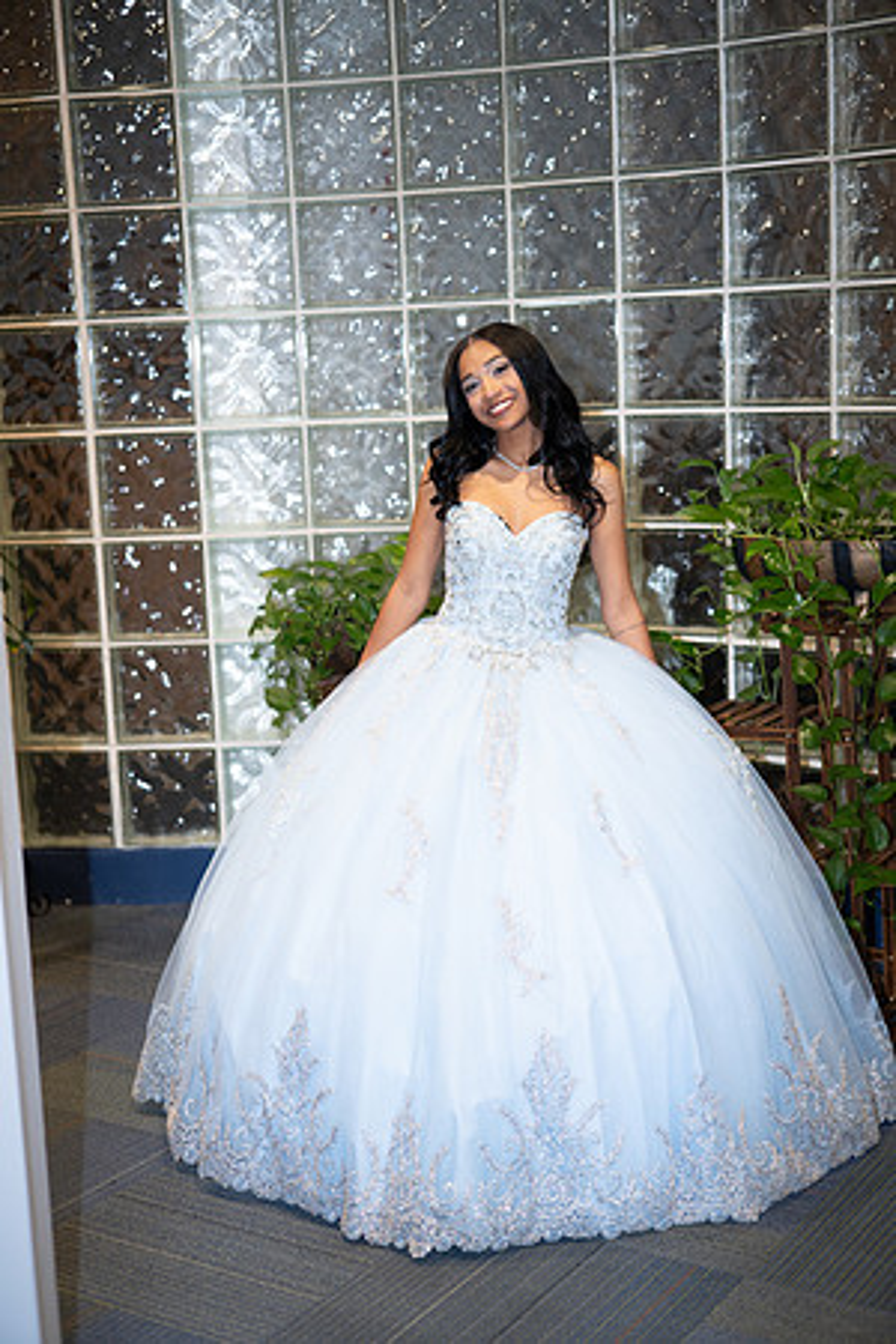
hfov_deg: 26.0
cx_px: 448
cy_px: 672
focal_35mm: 52
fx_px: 1941
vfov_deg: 38.2
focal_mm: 50
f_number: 2
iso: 640
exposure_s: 1/160
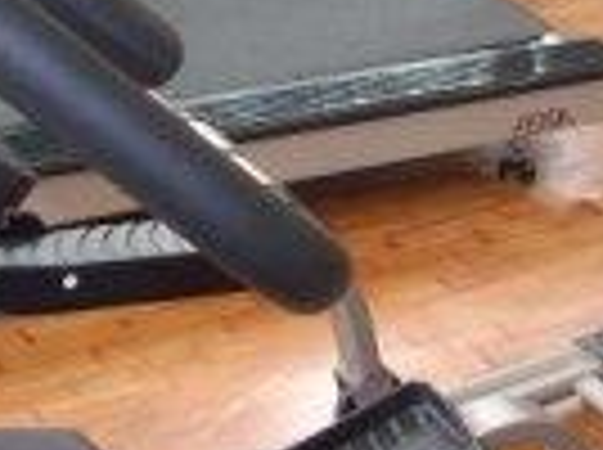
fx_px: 2156
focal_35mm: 124
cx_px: 472
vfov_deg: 11.6
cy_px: -108
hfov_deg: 15.8
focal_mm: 6.2
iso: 259
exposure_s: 1/30
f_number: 2.8
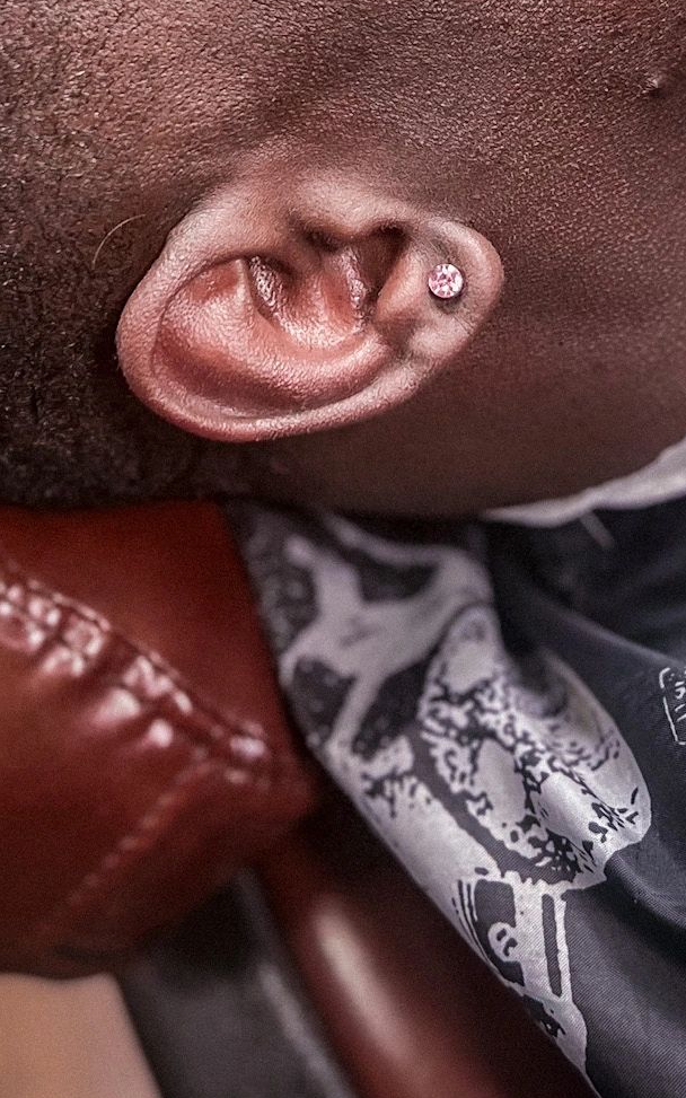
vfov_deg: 32.4
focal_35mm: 58
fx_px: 1735
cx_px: 360
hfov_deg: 22.4
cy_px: 8
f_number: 1.5
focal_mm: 5.7
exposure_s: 1/120
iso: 100
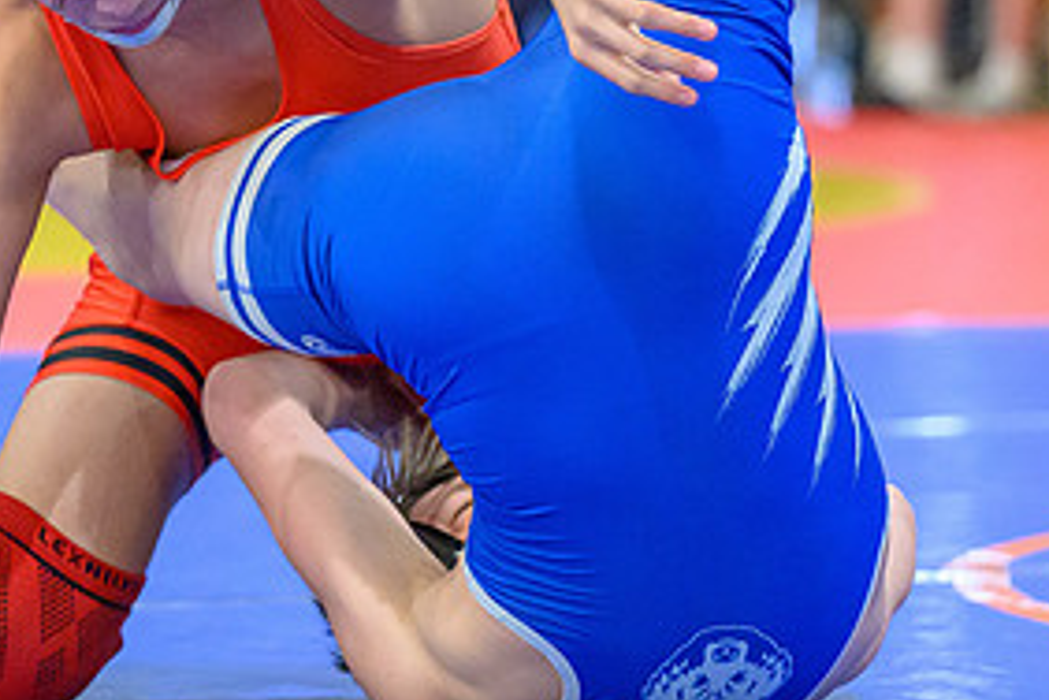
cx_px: 268
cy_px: 309
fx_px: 9469
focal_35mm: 325
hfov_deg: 6.3
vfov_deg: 4.2
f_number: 2.8
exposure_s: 1/800
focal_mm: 125
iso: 7200
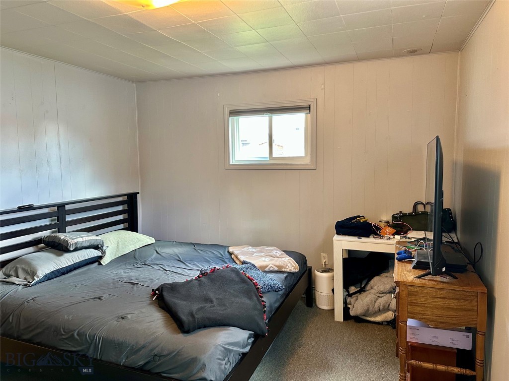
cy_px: 190
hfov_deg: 71.6
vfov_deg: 56.8
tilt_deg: -4.3
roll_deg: +0.3
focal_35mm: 24
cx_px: 254
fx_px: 353
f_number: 1.78
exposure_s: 1/60
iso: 250
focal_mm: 6.86
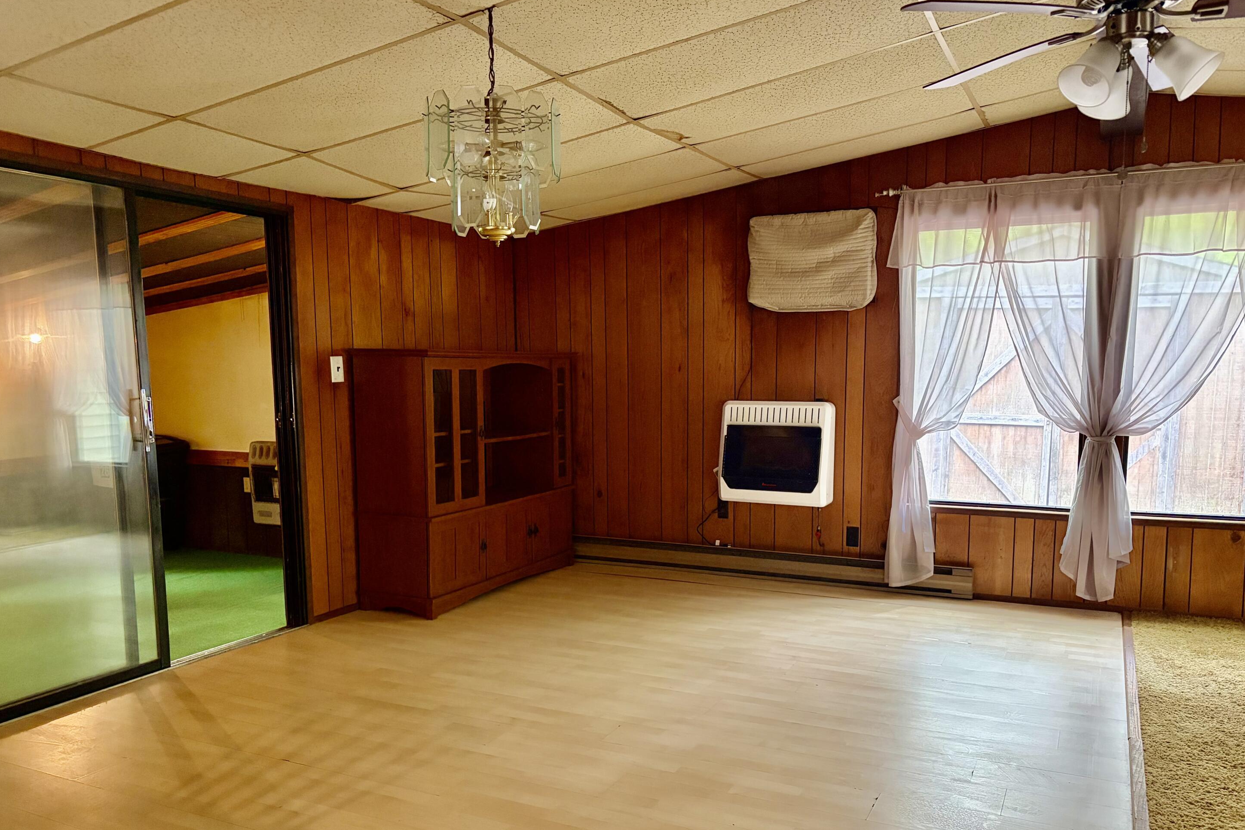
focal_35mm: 28
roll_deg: +0.4
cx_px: 638
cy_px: 472
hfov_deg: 65.5
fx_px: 968
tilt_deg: -7.0
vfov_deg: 46.3
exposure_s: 1/60
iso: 500
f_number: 1.6
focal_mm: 5.96
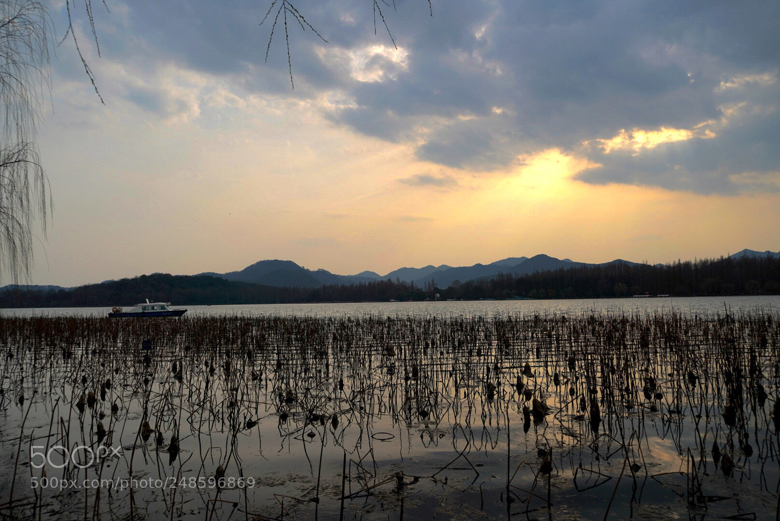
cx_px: 390
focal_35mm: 24
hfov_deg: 73.7
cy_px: 260
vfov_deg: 53.2
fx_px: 520
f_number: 6.3
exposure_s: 1/1250
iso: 100
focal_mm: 24
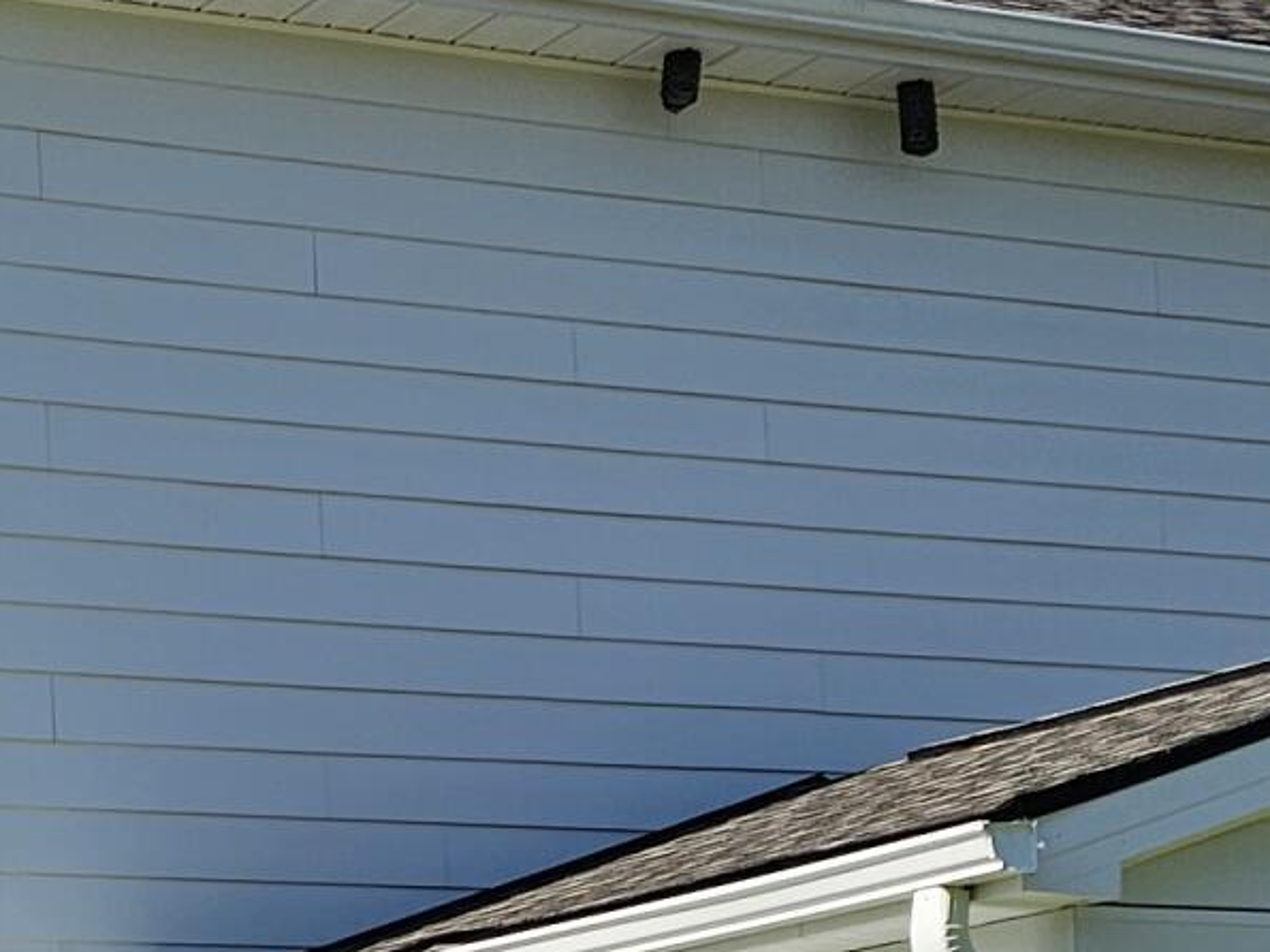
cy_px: 1424
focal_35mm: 116
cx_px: 260
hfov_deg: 16.9
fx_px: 4255
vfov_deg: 12.2
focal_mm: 6.3
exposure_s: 1/1538
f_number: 1.7
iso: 16
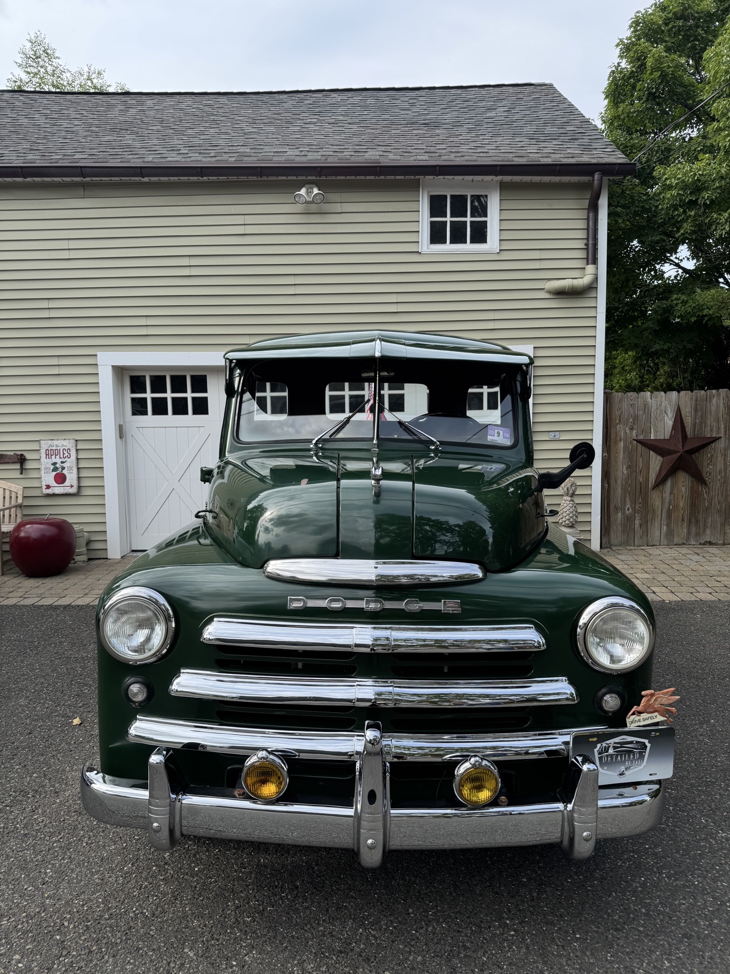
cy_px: 487
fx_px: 675
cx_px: 365
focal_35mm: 24
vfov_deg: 71.6
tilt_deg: -6.9
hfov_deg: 56.8
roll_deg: +1.2
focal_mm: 6.76
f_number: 1.78
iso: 80
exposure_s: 1/1366
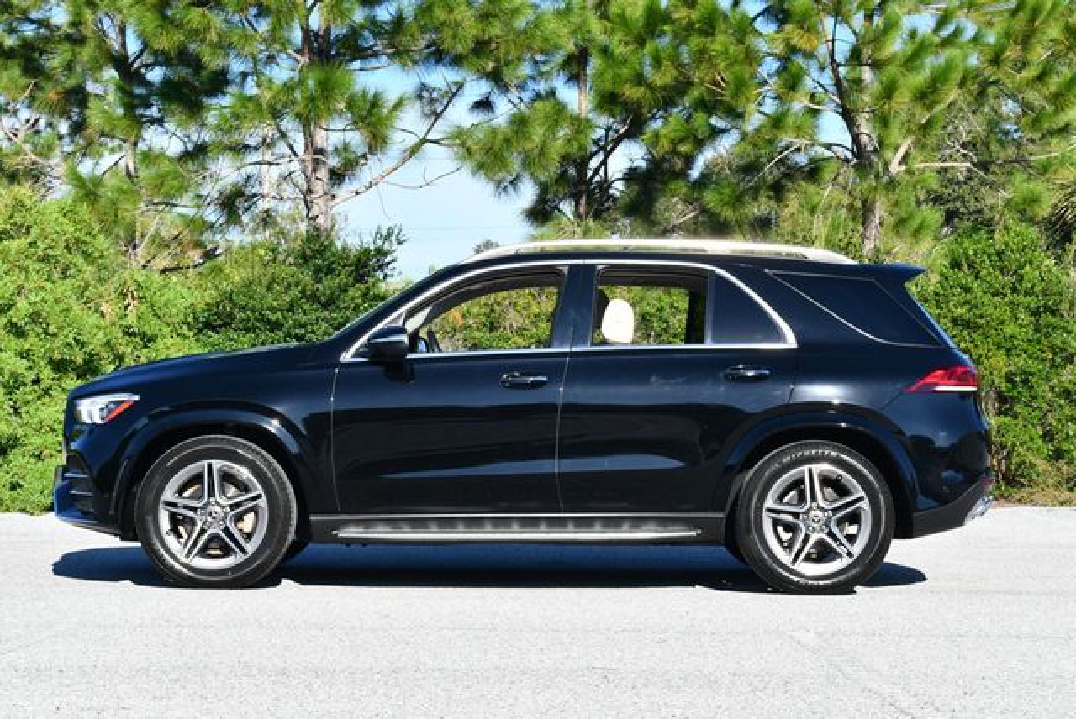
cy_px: 360
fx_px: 2393
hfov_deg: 25.3
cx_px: 538
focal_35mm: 80
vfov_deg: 17.1
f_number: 8
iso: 160
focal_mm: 40
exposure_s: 1/250
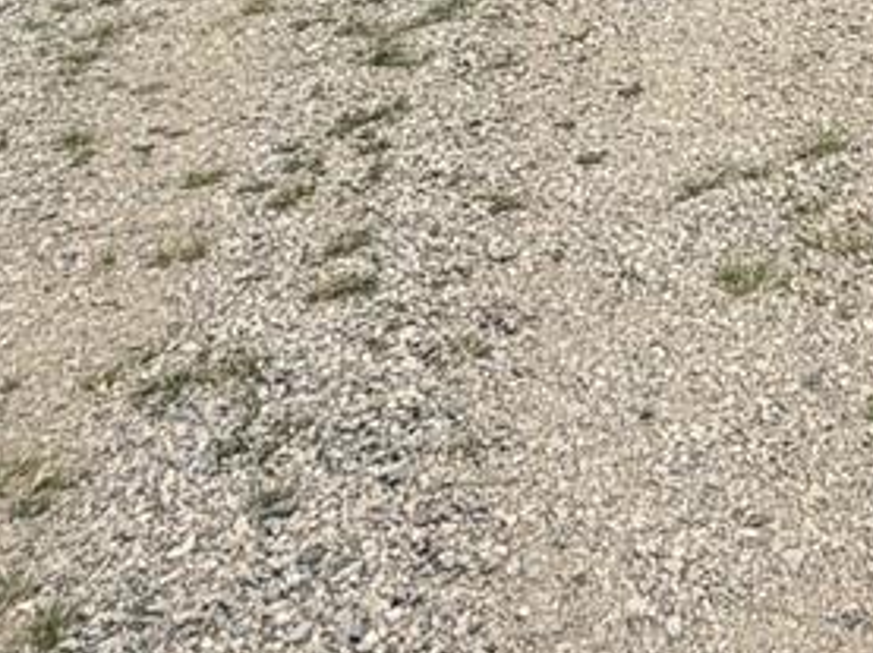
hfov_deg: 22.2
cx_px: 1072
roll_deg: -0.2
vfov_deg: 15.1
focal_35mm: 81
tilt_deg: -4.9
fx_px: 2040
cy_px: -612
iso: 20
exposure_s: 1/1534
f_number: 2.2
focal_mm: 2.22
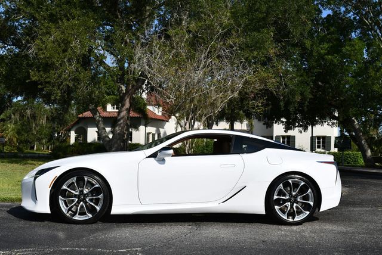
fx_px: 467
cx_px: 191
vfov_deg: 30.6
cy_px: 128
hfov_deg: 44.5
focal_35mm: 44
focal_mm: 22
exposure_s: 1/320
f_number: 9
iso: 100
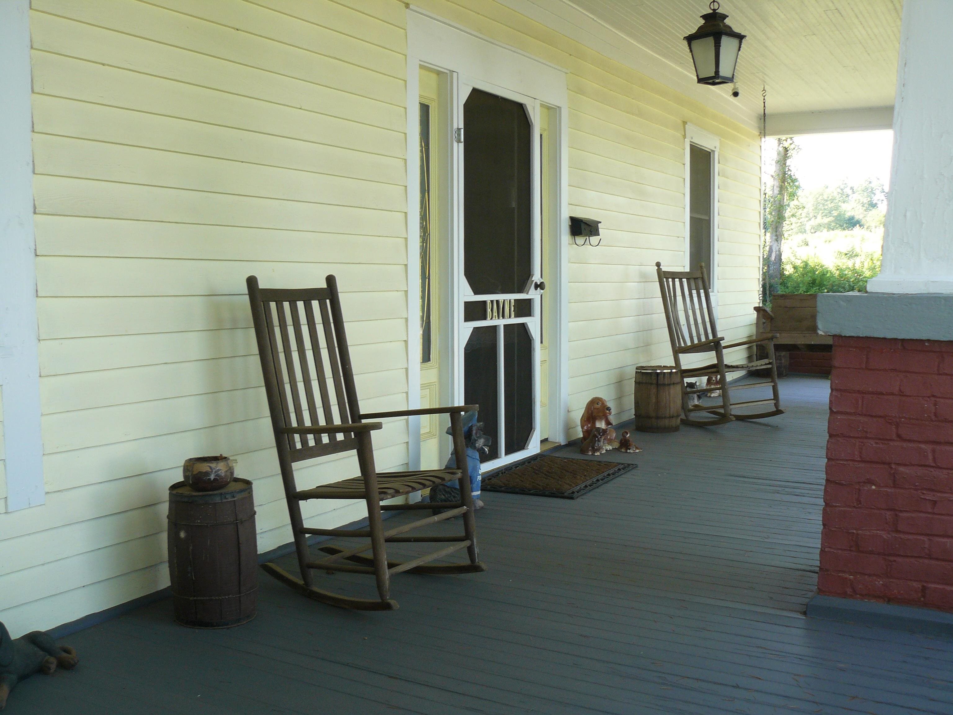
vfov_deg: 39.7
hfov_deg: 51.4
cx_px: 476
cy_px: 358
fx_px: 991
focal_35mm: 36
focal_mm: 6
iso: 100
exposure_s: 1/50
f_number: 3.6
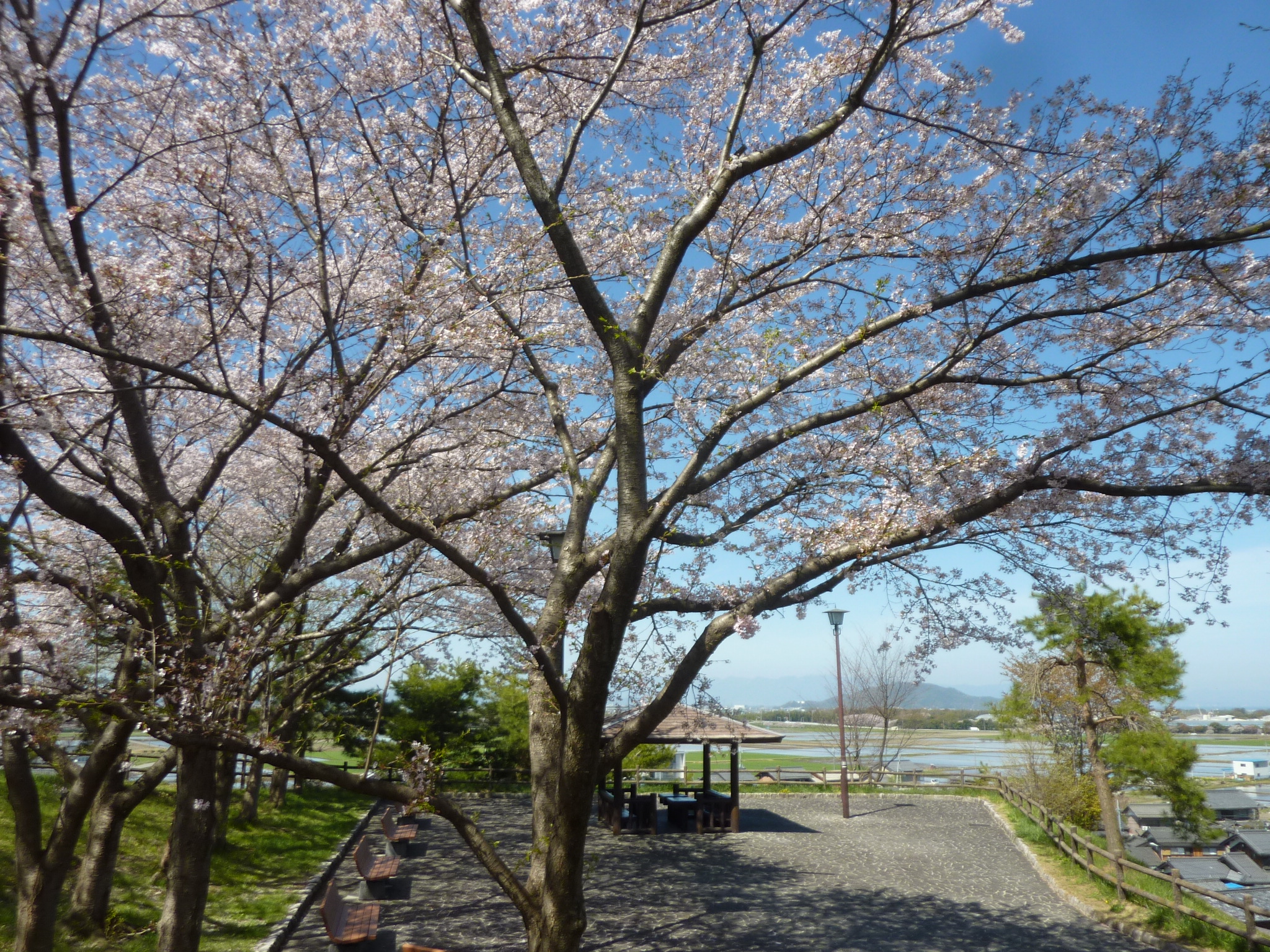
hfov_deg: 69.4
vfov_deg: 54.9
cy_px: 476
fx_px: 917
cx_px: 635
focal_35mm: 25
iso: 80
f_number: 4
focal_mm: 4.1
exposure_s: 1/500
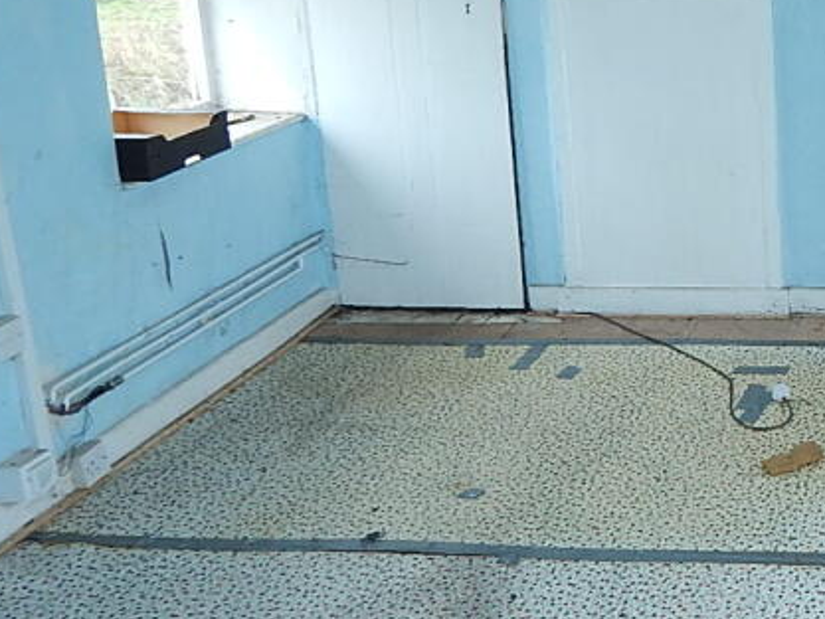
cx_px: 983
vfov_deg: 26.7
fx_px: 1287
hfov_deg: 30.4
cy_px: 160
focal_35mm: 54
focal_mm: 4
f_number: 3
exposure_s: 1/30
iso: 125
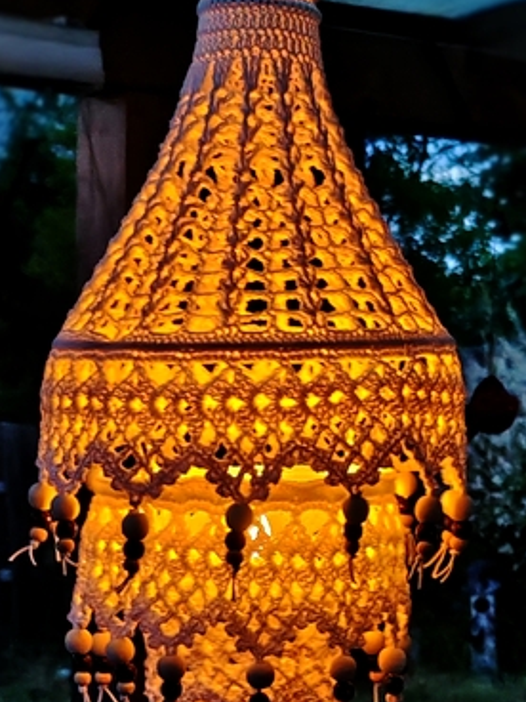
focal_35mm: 50
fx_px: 1013
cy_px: 624
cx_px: 282
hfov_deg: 29.1
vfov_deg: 36.0
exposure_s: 1/7.69
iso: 9878
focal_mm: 7.01
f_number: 1.69
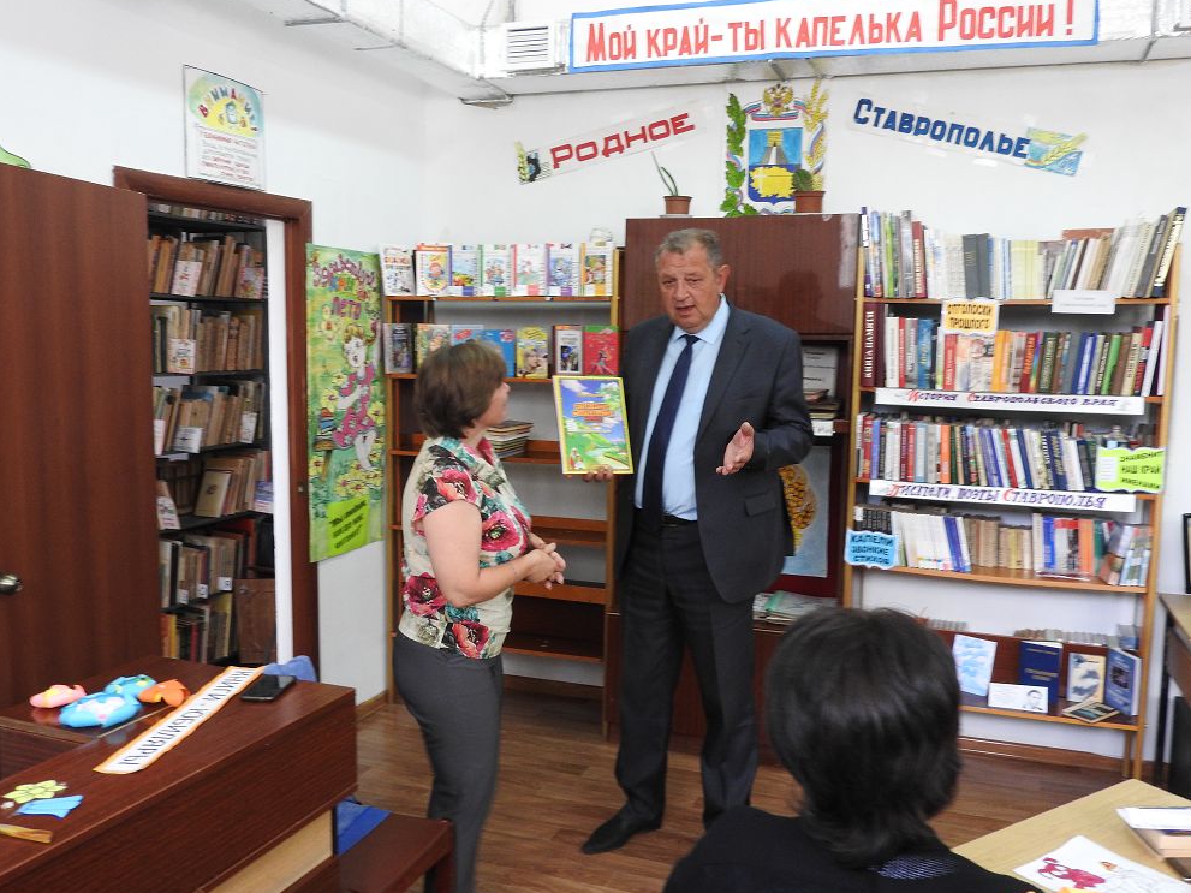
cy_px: 445
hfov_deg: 58.3
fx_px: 1066
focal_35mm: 31
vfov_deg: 45.4
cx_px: 611
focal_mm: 5.4
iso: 280
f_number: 3.5
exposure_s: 1/30
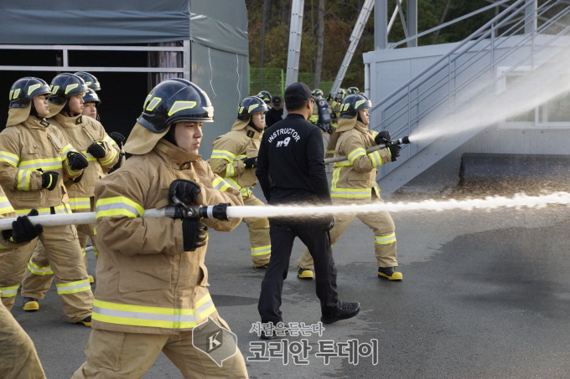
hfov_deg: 29.9
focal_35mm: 68
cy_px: 190
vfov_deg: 20.2
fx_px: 1068
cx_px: 285
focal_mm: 45
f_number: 4.5
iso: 1600
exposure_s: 1/2000
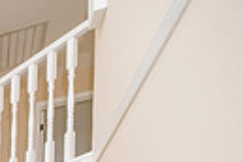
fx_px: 425
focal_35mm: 63
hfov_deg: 17.2
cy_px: 359
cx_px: -288
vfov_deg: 15.3
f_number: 4
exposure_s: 1/640
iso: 800
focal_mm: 14
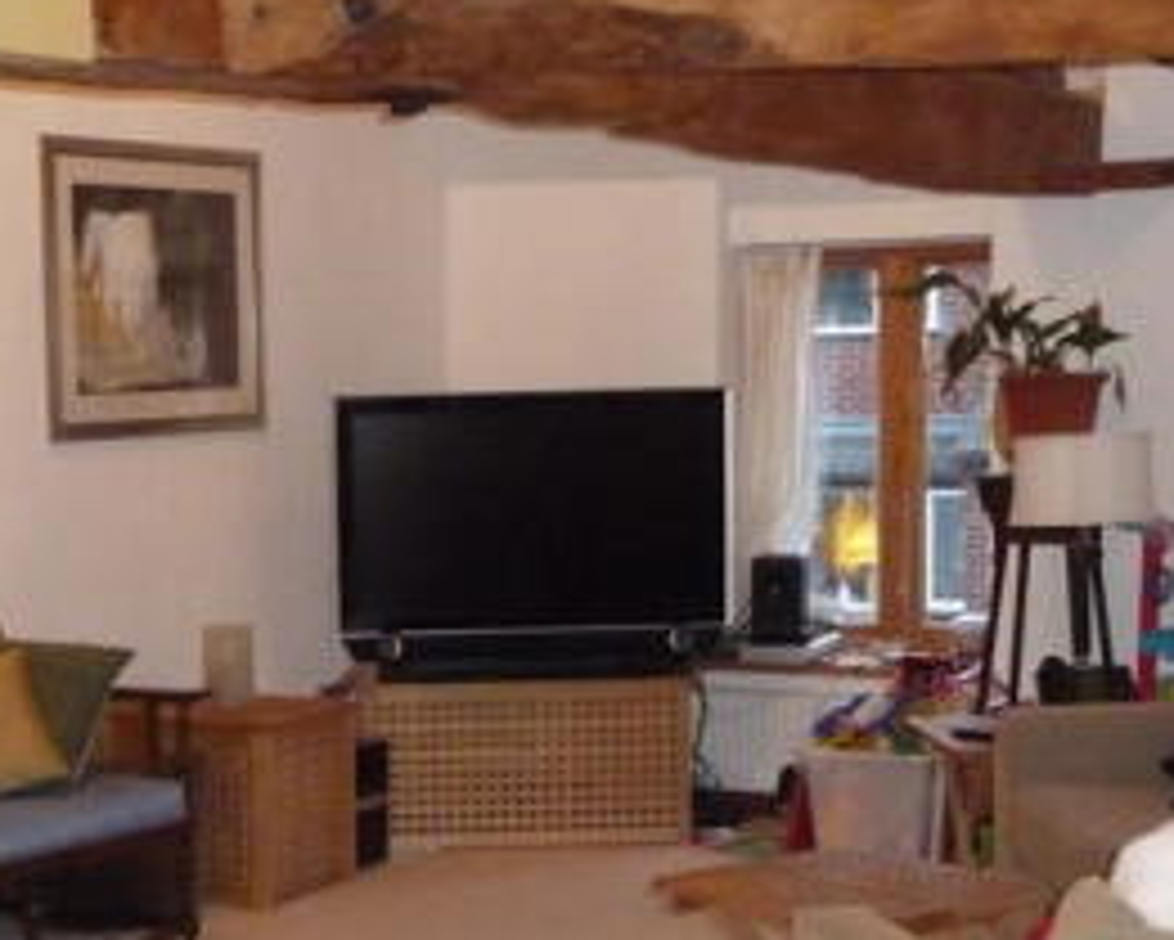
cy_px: 713
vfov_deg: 20.5
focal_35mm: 74
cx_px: 335
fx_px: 2572
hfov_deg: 25.5
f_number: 3.6
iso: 800
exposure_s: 1/30
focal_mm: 5.6
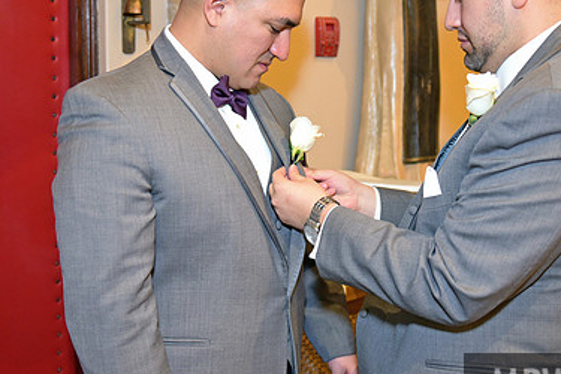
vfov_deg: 28.0
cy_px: 158
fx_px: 748
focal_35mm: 48
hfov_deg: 41.1
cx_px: 298
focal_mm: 31
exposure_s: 1/125
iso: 2000
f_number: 2.8
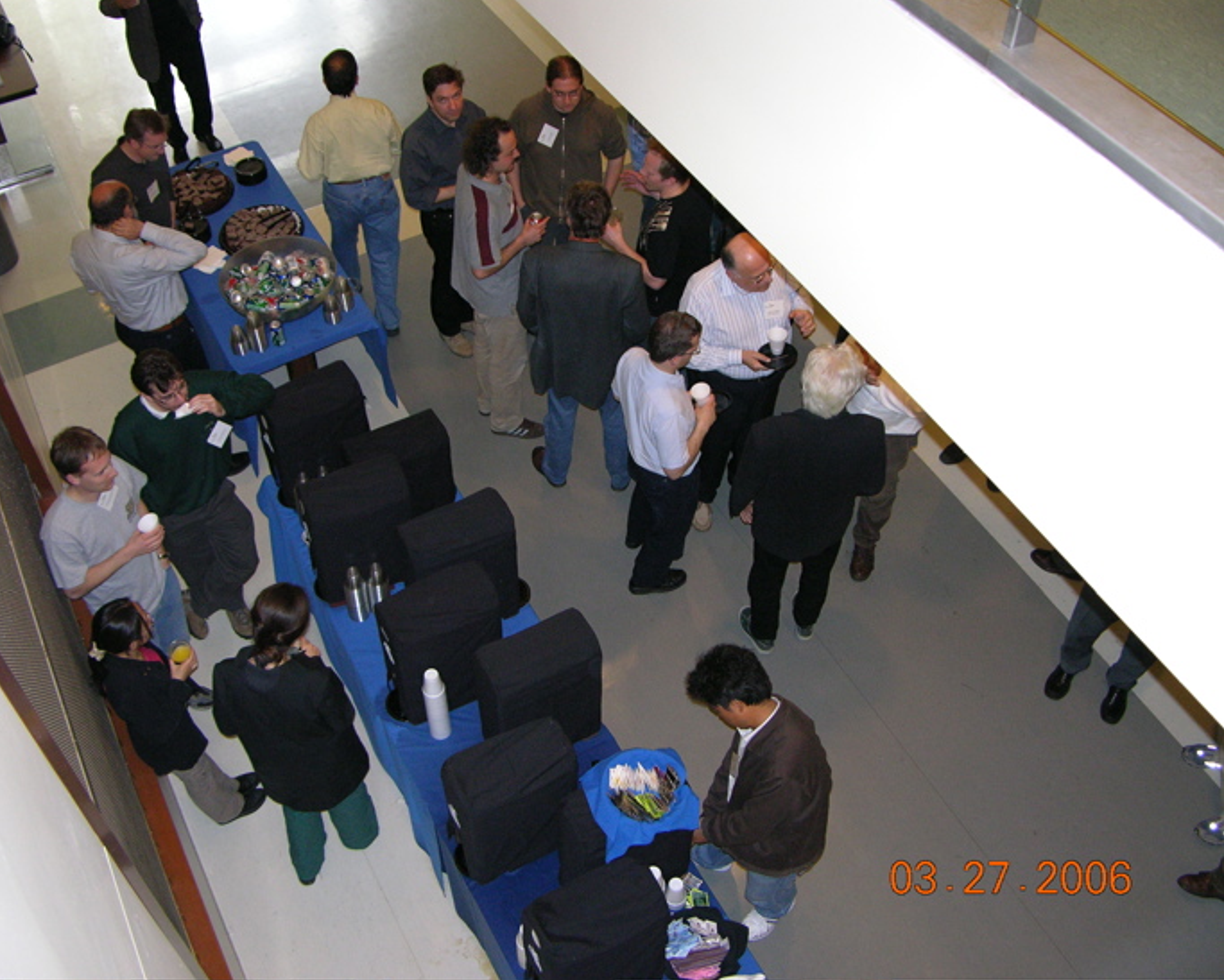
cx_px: 563
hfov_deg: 49.0
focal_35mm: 37
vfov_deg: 40.2
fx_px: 1341
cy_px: 485
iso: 200
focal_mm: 8.9
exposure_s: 1/60.1
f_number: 2.8
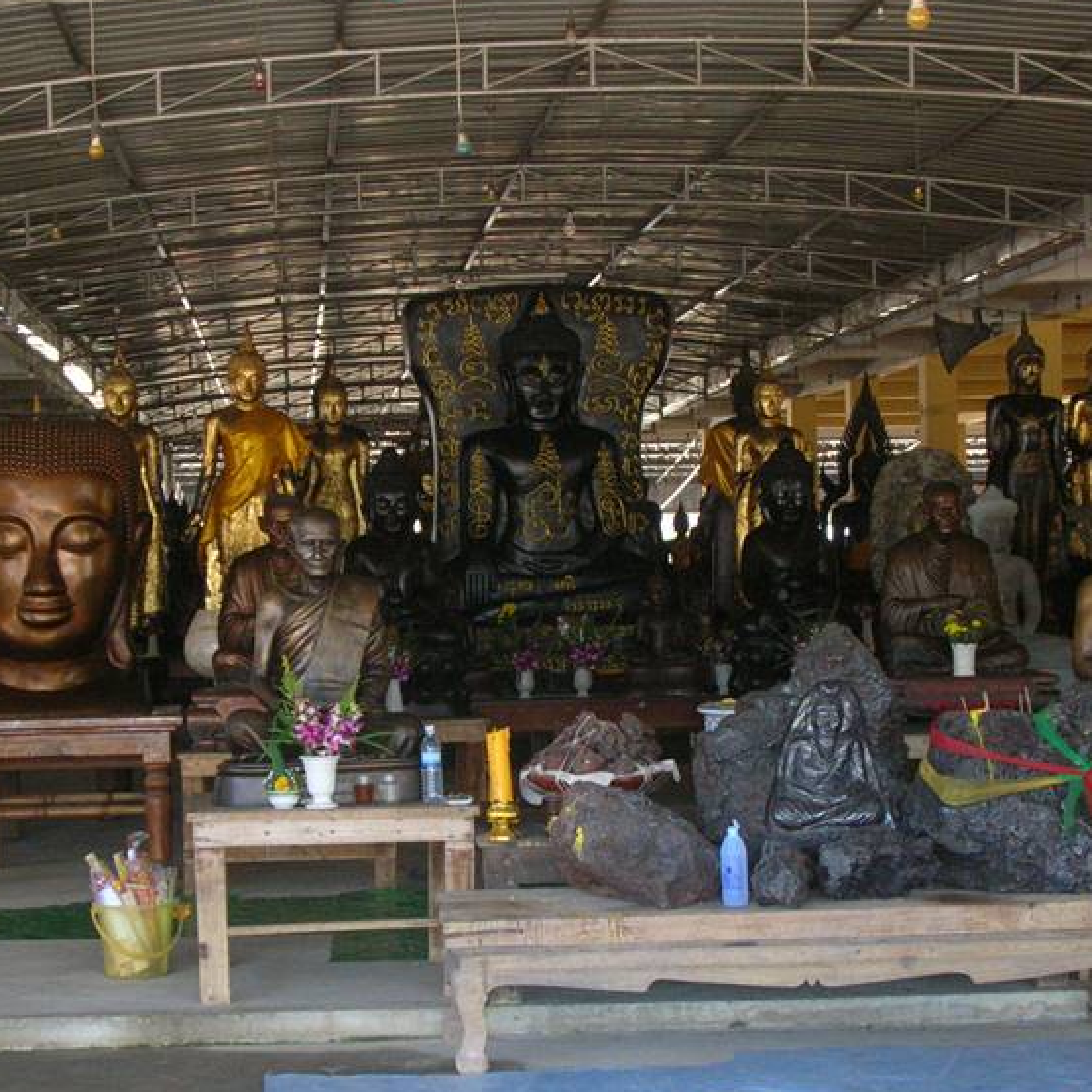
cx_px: 482
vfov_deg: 21.9
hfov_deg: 21.9
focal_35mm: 79
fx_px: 2820
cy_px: 566
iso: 170
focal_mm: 10.2
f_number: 3.6
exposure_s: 1/60.1
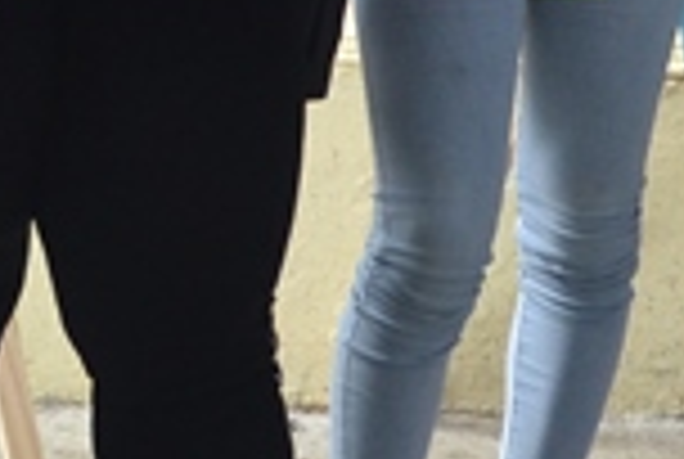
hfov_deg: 8.5
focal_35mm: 242
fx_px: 4607
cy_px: -92
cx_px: 112
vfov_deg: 5.7
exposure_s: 1/100
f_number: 5
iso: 400
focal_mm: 24
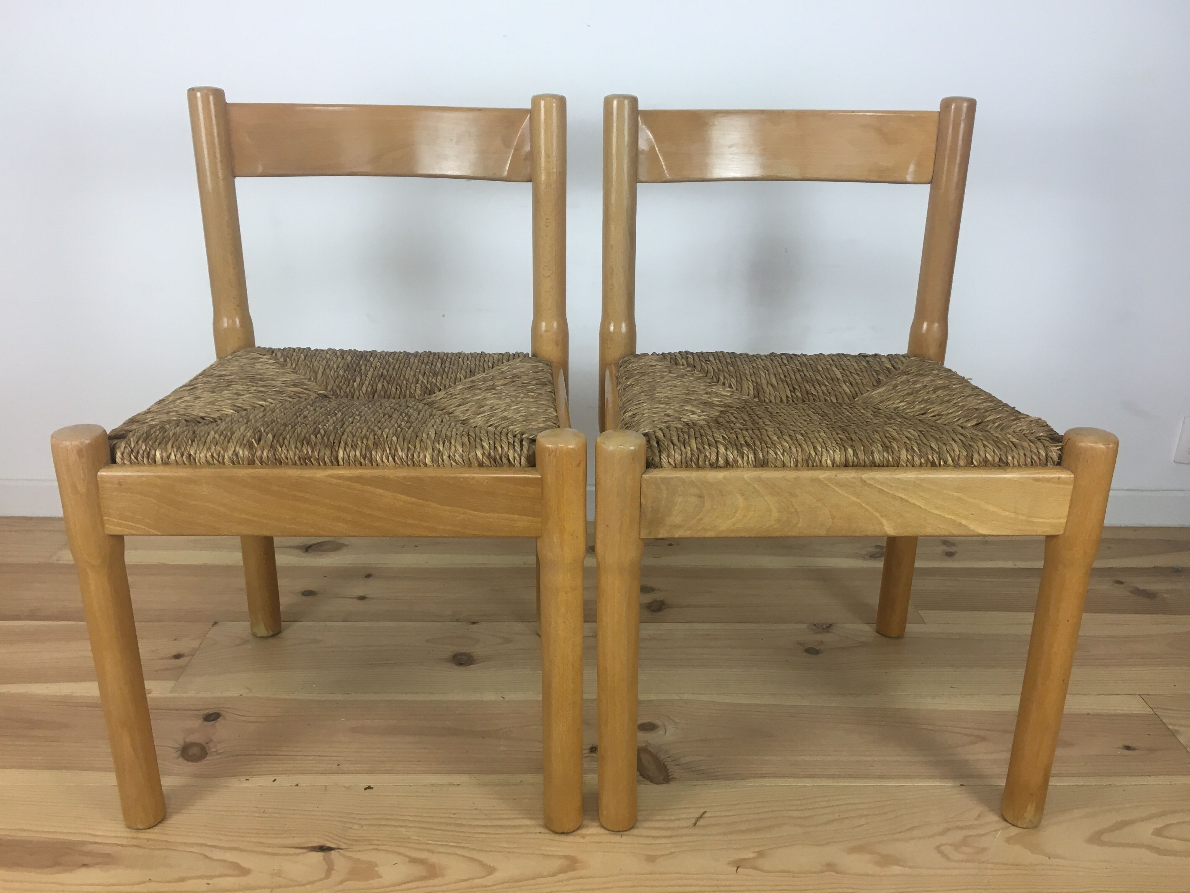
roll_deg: -1.1
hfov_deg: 61.7
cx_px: 595
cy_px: 446
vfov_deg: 48.2
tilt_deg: -20.9
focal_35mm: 29
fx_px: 997
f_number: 2.2
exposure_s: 1/33
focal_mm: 4.15
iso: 32
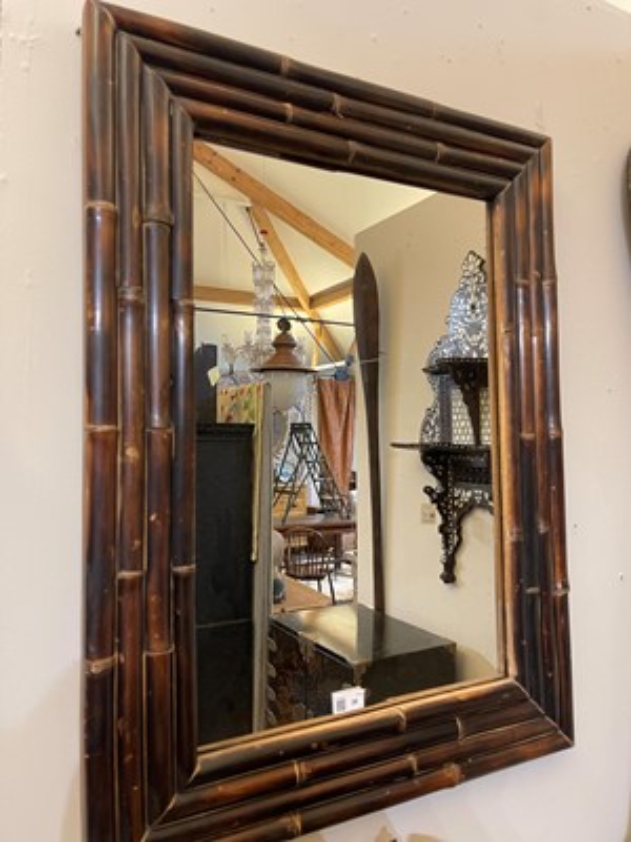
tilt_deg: +4.2
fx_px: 608
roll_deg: +0.0
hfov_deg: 54.9
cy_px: 421
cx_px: 316
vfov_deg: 69.4
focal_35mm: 25
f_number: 1.6
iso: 250
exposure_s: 1/50
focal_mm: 5.1
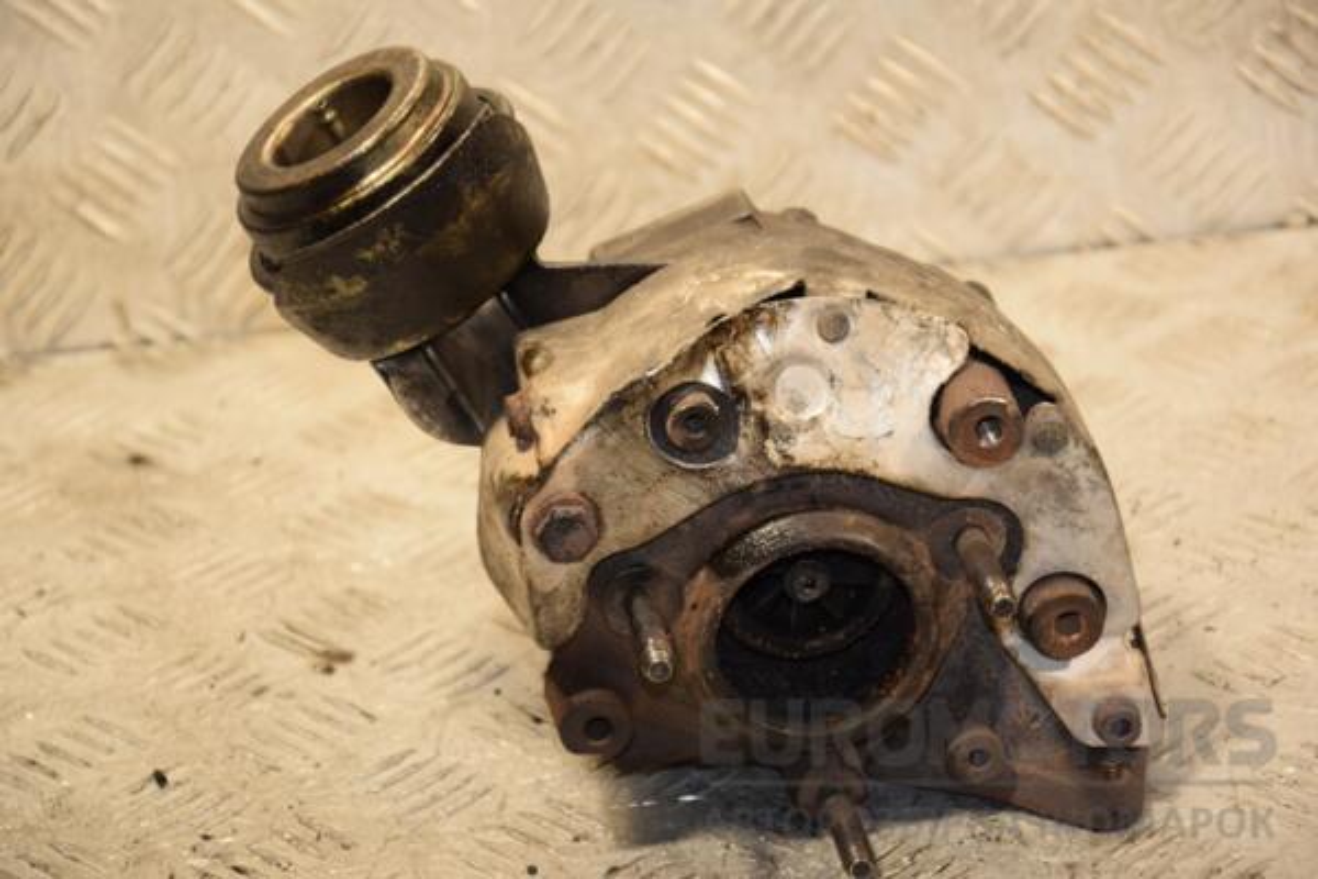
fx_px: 4393
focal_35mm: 120
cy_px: 440
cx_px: 659
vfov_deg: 11.4
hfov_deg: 17.1
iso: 800
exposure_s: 1/125
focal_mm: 80
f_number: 5.3
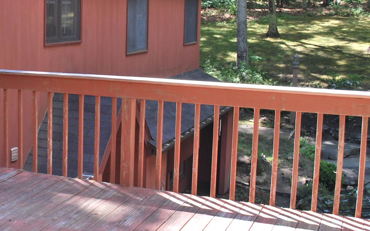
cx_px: 31
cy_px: 103
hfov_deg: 31.7
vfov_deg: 21.3
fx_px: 615
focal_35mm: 61
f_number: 5.6
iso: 160
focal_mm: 20
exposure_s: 1/125
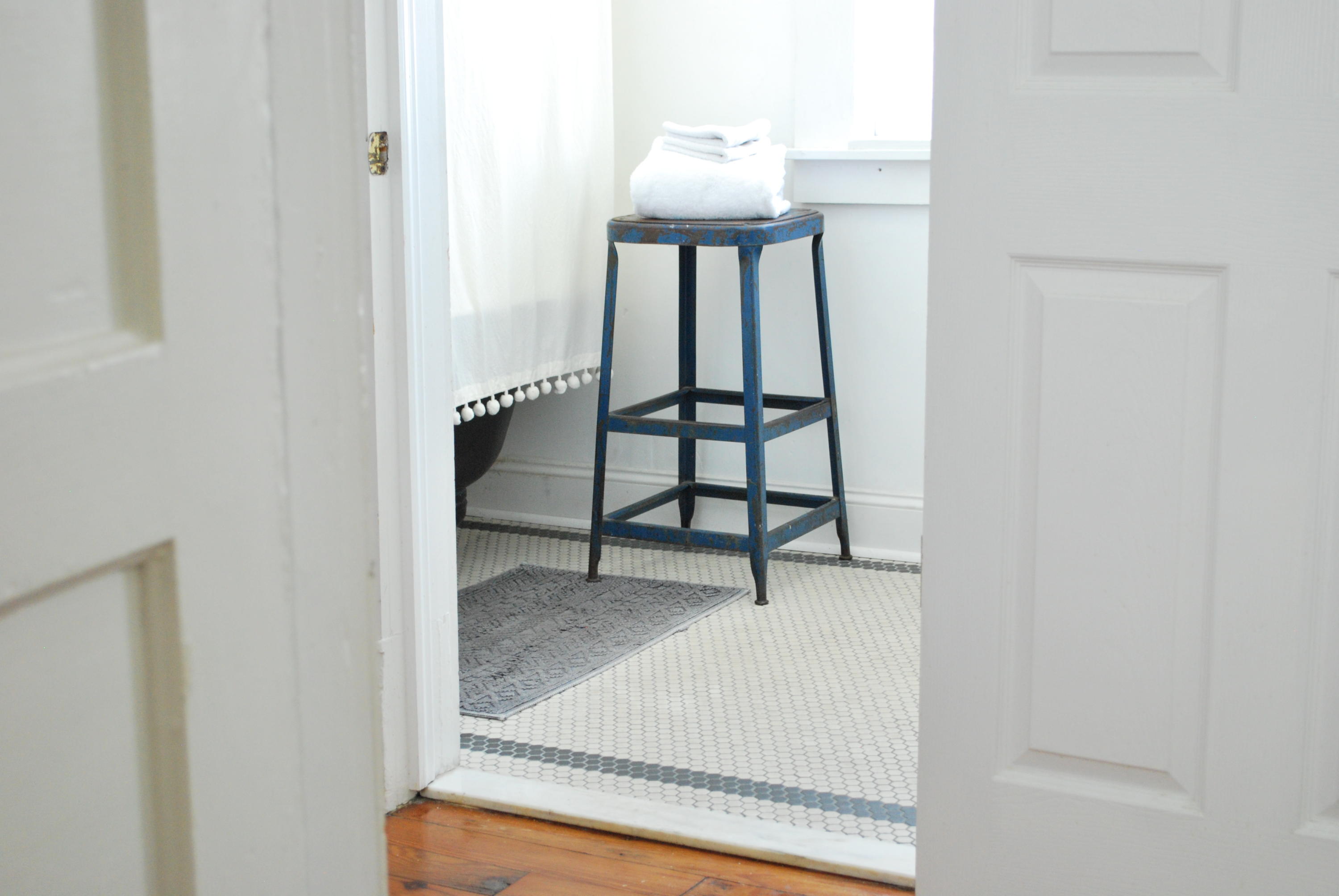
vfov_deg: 23.8
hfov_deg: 35.0
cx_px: 670
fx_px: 2123
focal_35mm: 57
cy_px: 448
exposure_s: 1/40
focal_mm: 38
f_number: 5.3
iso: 800
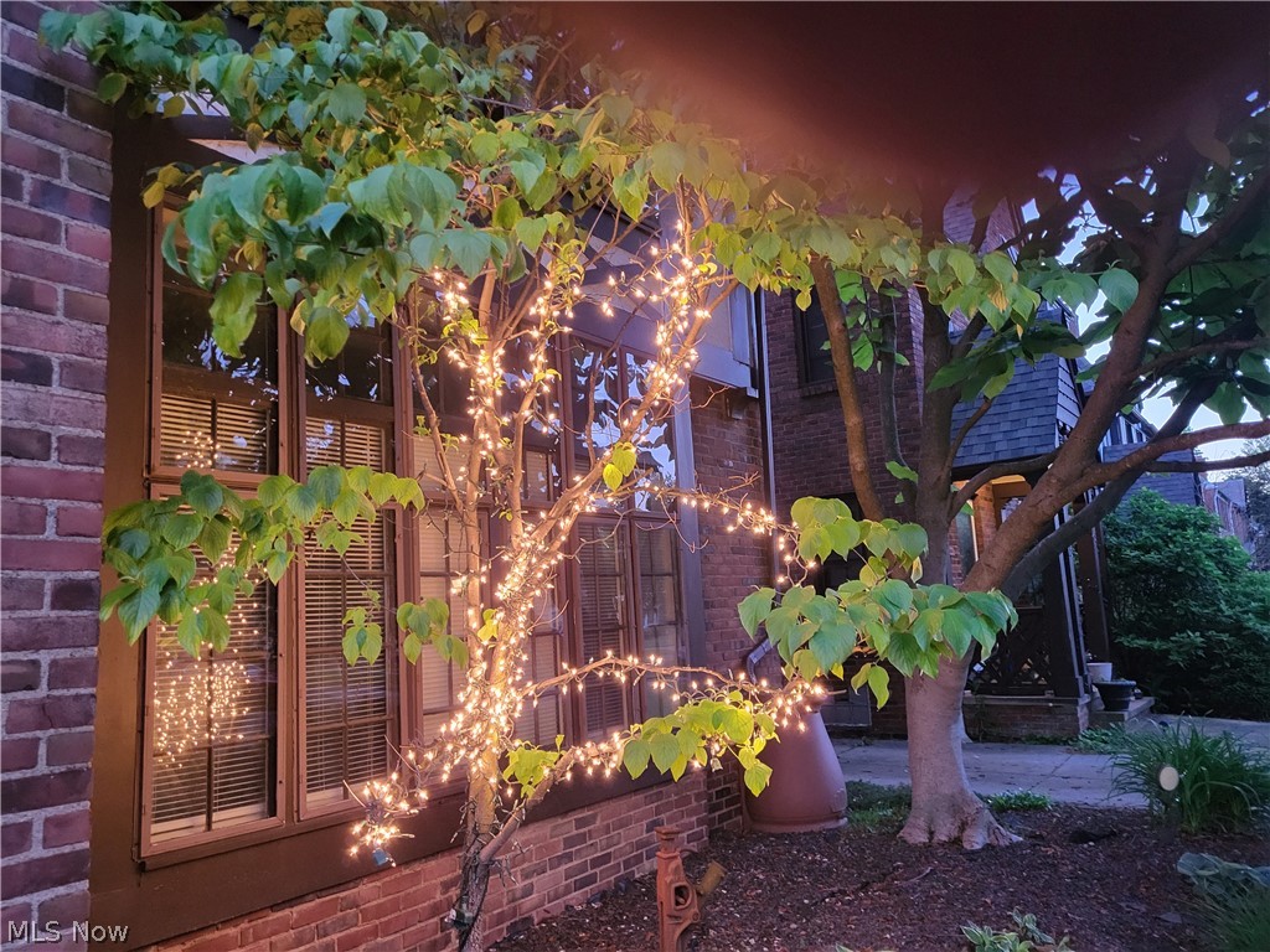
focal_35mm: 26
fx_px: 954
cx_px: 635
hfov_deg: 67.3
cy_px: 476
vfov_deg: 53.1
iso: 640
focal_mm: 5.4
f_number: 1.8
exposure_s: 1/40
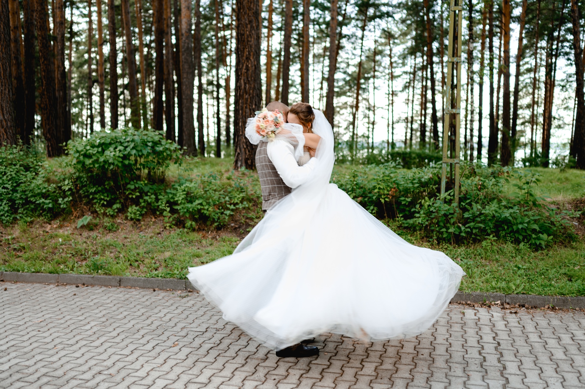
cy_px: 194
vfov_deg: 37.8
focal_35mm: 35
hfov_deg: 54.5
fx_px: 568
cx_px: 292
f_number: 2
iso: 50
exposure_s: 1/200
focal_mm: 35
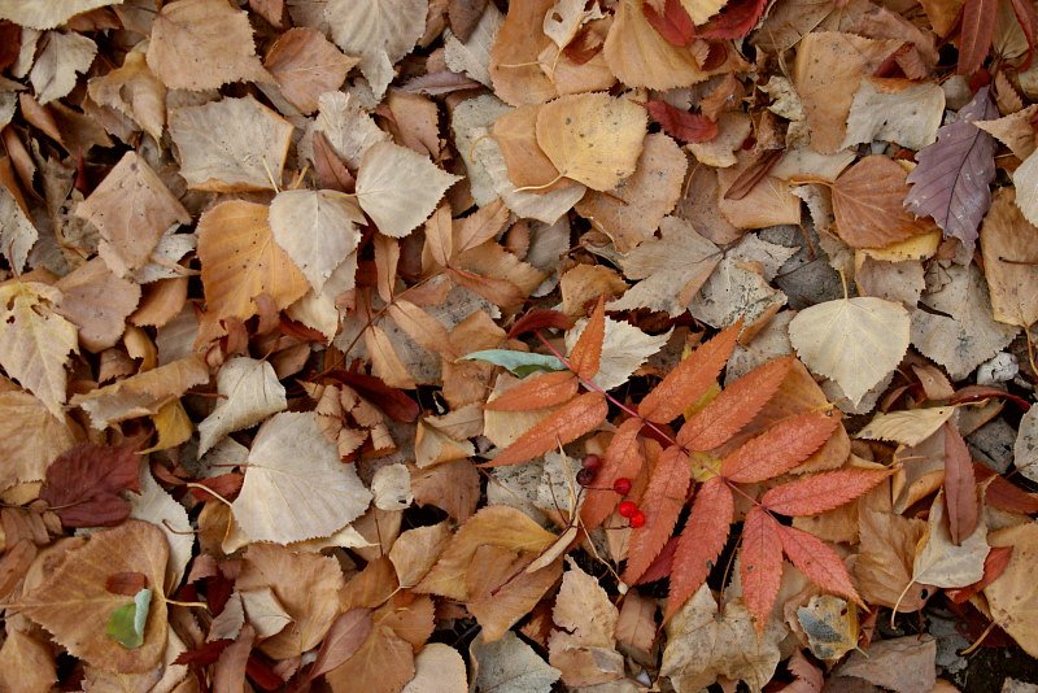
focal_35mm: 68
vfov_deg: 20.2
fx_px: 1947
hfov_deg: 29.9
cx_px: 519
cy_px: 346
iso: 400
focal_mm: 45
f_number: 6.3
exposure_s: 1/160
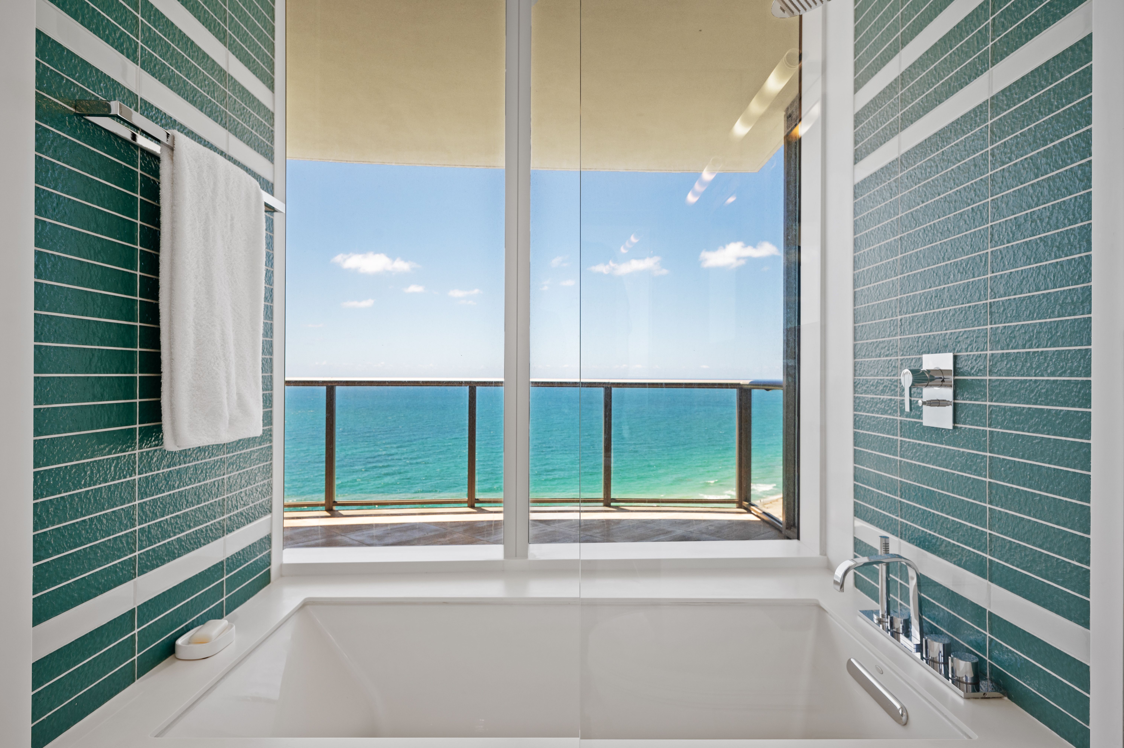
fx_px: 577
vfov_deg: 65.9
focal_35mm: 18
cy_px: 374
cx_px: 562
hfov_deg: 88.5
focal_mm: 18.5
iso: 200
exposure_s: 1/100
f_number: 5
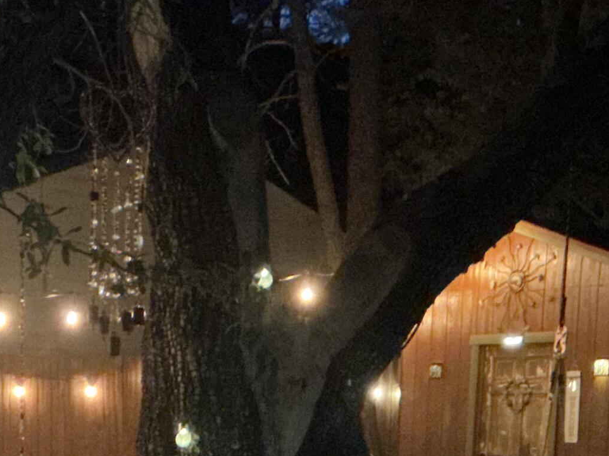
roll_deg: -2.1
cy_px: 619
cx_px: 200
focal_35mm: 85
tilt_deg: -6.7
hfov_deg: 22.9
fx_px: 1495
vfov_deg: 16.3
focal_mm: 3
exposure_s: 1/15
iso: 1600
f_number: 1.8
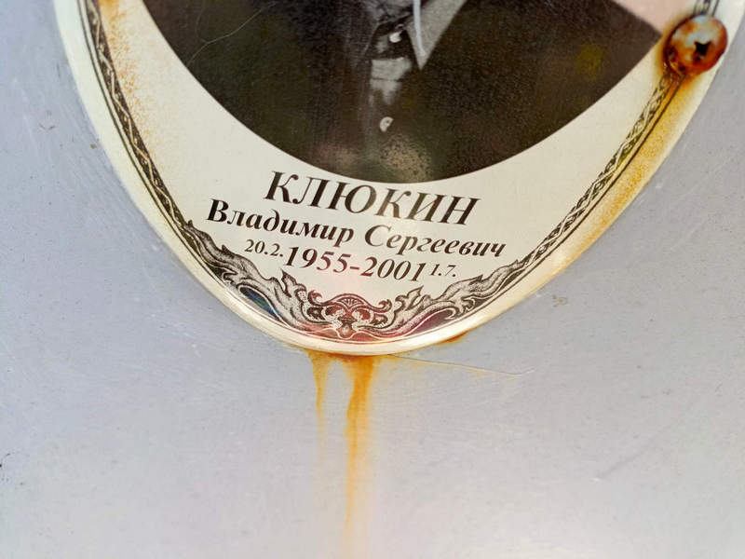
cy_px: 280
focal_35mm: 25
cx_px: 372
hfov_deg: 69.4
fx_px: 538
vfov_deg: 54.9
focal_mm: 4.76
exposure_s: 1/185
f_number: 1.69
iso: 106
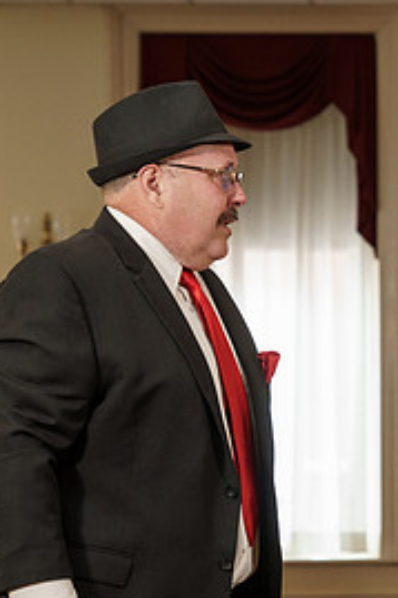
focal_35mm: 155
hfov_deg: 8.7
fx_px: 2574
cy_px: 347
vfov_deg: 13.3
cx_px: 473
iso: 2000
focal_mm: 65
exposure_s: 1/100
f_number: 4
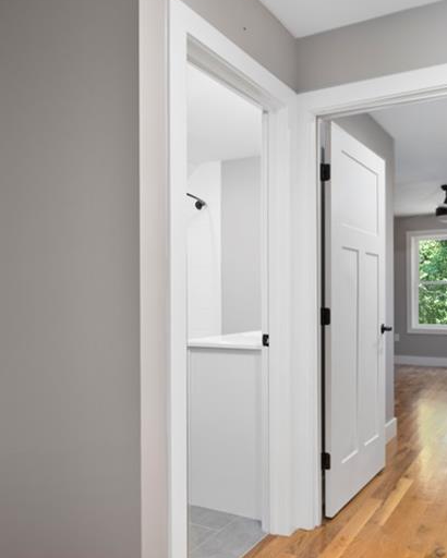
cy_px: 285
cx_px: 279
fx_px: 496
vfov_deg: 58.7
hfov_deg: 48.1
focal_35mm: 30
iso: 320
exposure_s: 1/5
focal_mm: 16
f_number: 7.1
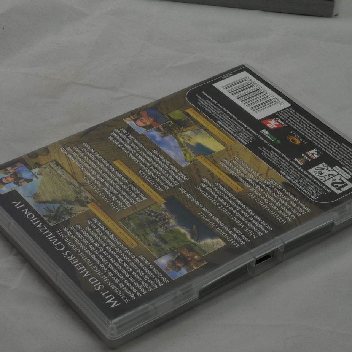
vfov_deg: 17.6
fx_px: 1139
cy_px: 202
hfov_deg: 17.6
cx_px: 169
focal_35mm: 99
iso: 100
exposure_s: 1/3
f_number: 20
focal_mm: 40
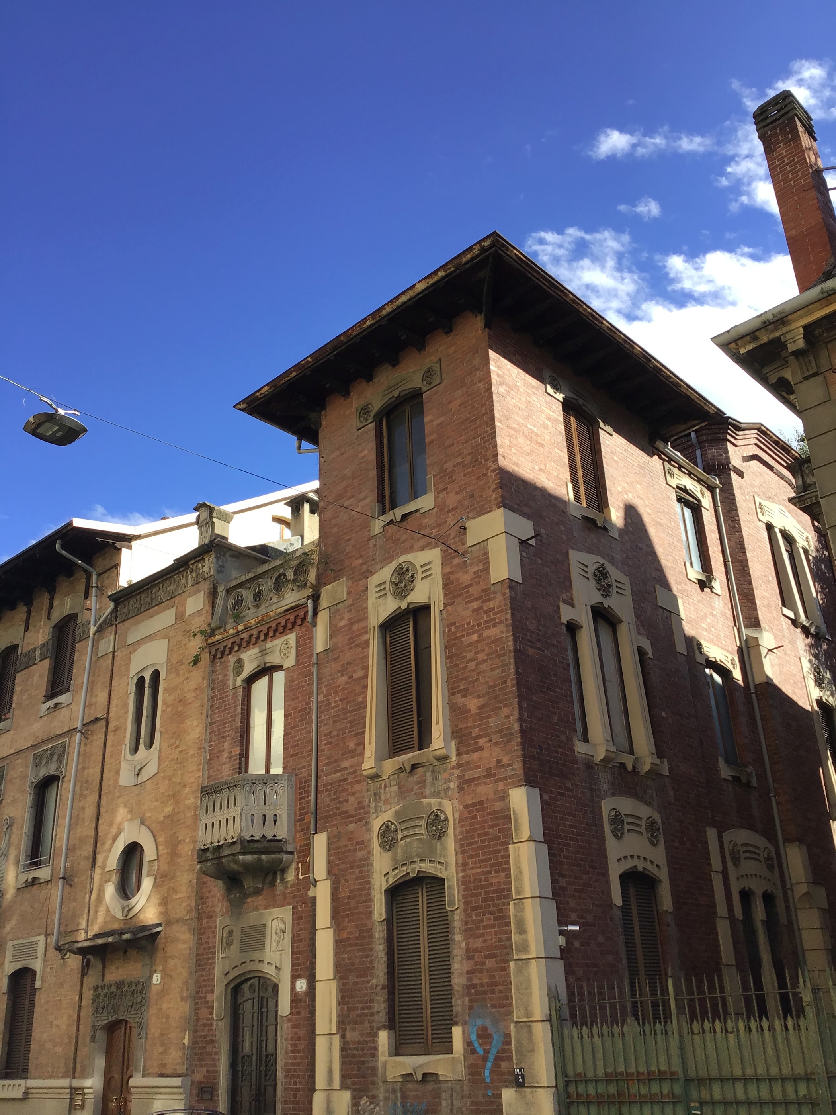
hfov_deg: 45.4
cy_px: 558
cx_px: 418
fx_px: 998
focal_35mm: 31
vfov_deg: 58.4
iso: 25
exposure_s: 1/582
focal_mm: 3.3
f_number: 2.4
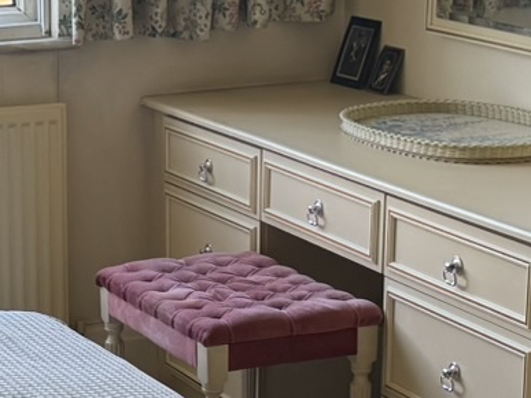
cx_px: -60
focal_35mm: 127
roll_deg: +2.1
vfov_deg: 11.6
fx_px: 1948
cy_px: 324
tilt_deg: -14.4
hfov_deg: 15.1
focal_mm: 6.76
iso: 125
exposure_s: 1/121
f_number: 1.78
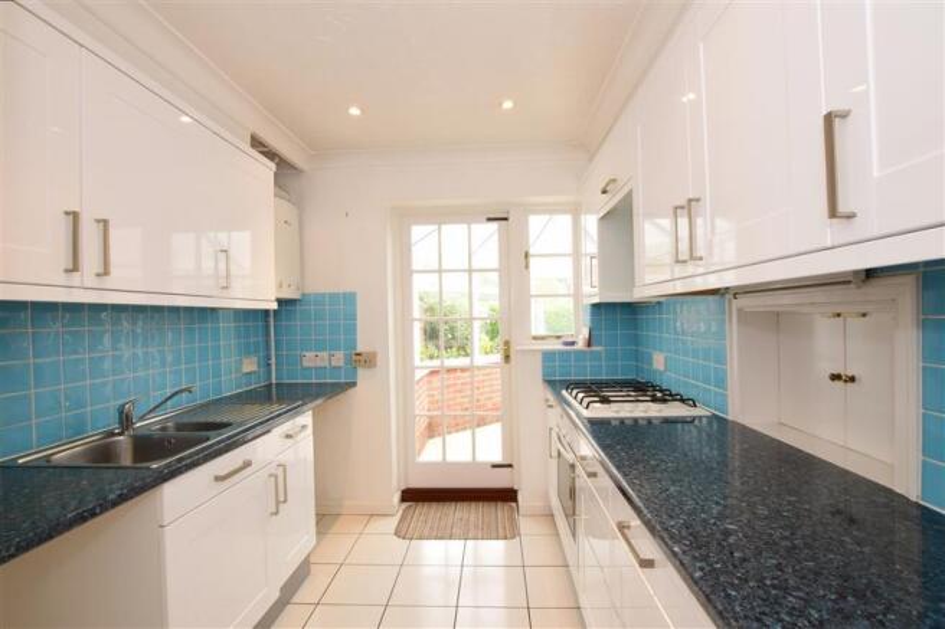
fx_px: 394
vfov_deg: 77.3
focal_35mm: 15
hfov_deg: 100.4
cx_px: 472
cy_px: 314
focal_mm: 10
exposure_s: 1/8
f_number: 22
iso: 400
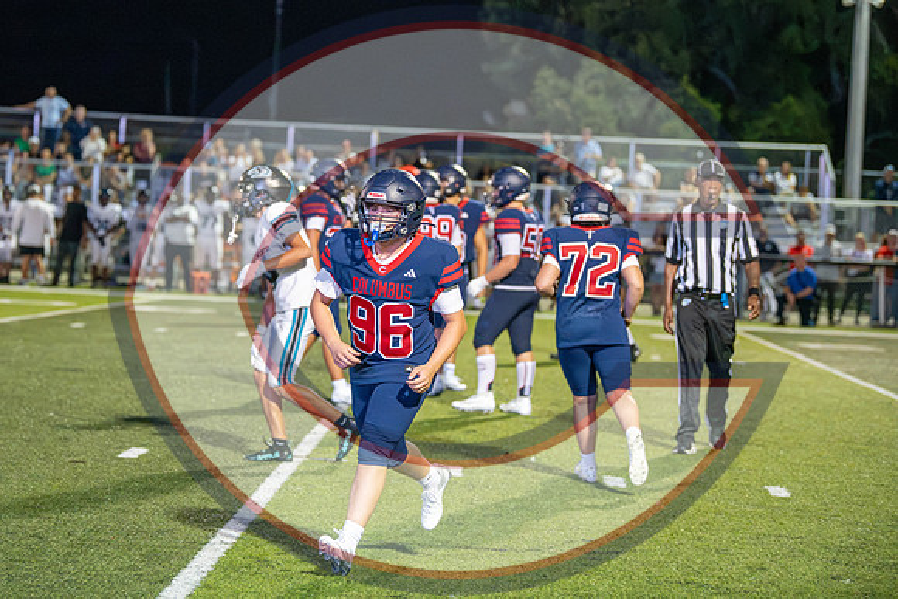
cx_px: 339
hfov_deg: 16.4
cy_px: 226
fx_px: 3104
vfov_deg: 11.0
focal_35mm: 124
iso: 11400
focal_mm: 100
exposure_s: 1/1000
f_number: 2.8
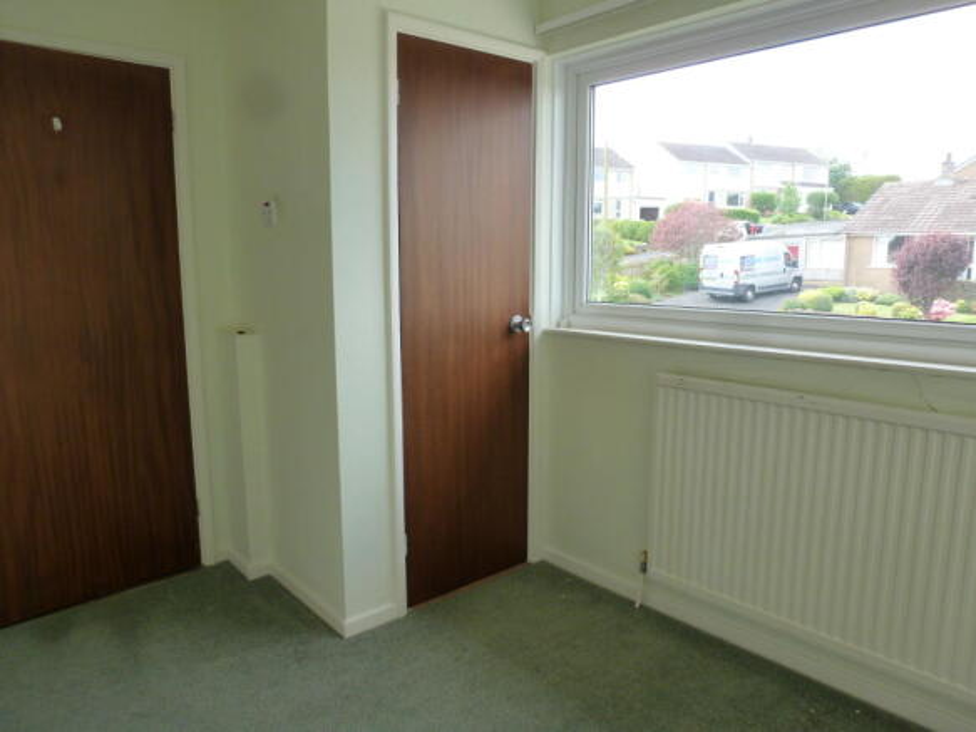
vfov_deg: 56.8
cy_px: 366
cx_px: 488
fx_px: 677
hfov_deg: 71.6
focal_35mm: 24
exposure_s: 1/60
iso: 160
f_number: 3.3
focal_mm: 4.3
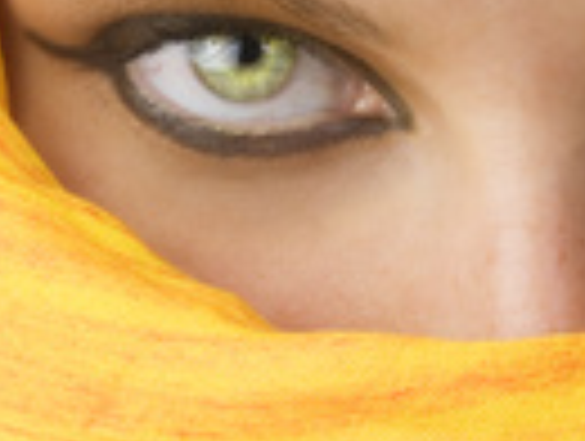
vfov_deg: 3.0
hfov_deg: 4.0
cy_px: 191
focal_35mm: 492
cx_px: 574
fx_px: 8323
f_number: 25
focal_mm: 105
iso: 100
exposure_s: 1/250
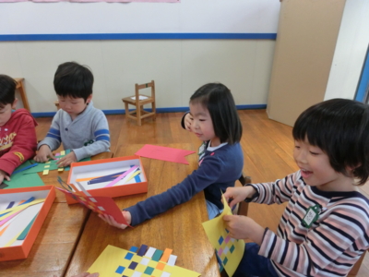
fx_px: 256
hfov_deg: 71.6
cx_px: 184
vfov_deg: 56.8
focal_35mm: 24
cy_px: 138
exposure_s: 1/125
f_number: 3
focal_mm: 4.24
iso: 400
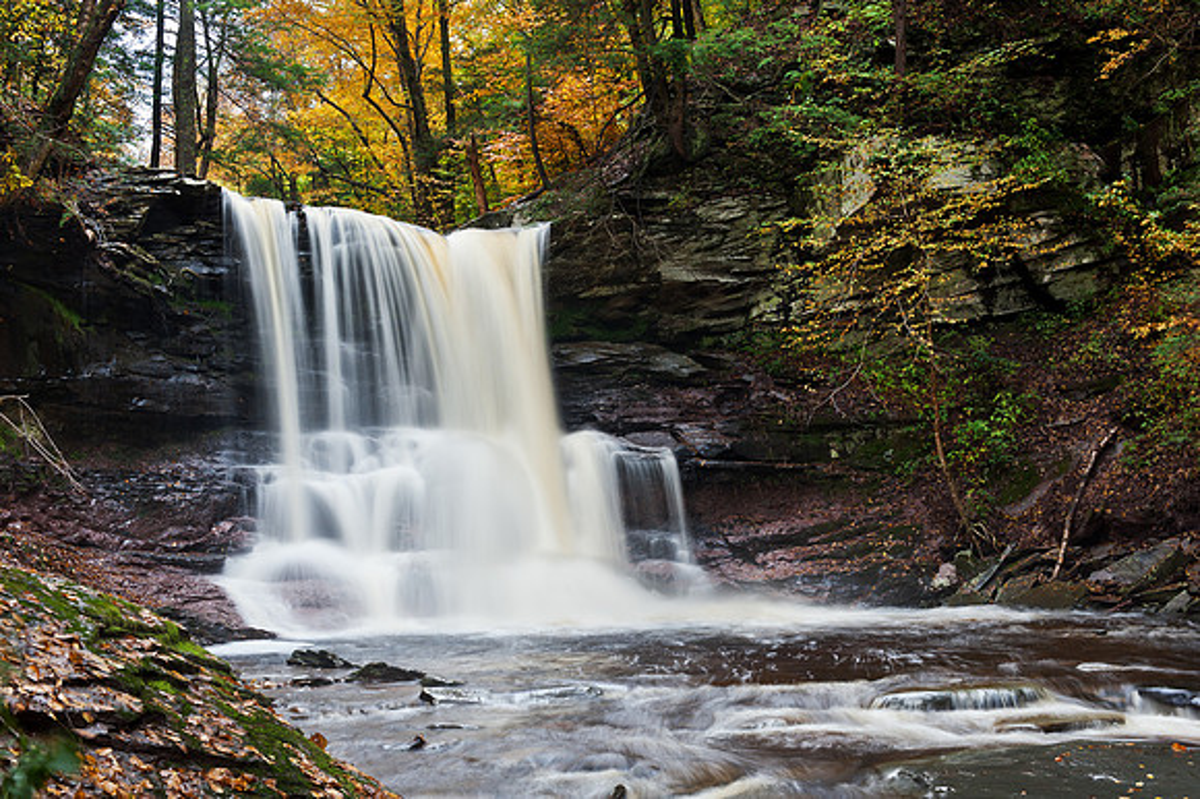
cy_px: 400
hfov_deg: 43.6
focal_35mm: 45
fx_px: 1499
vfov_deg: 29.8
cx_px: 600
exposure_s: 1/1.25
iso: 200
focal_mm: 45
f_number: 16
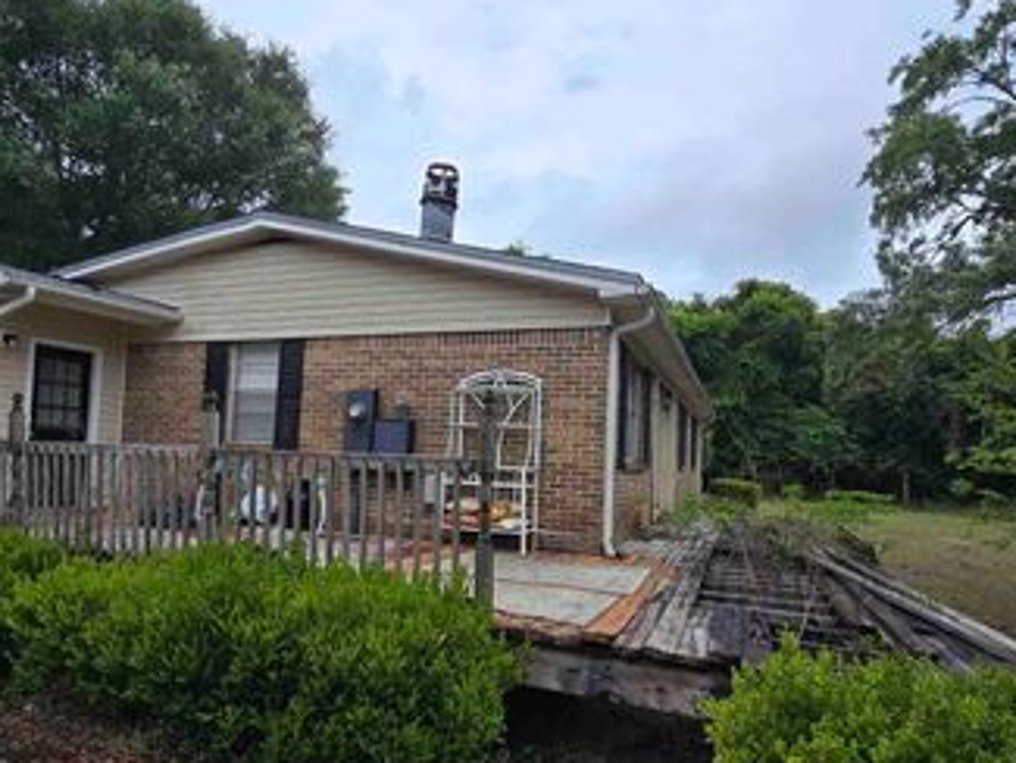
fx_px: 587
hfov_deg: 81.6
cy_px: 427
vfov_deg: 65.8
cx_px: 466
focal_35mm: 20
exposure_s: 1/2140
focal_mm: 2.2
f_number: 2.2
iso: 50
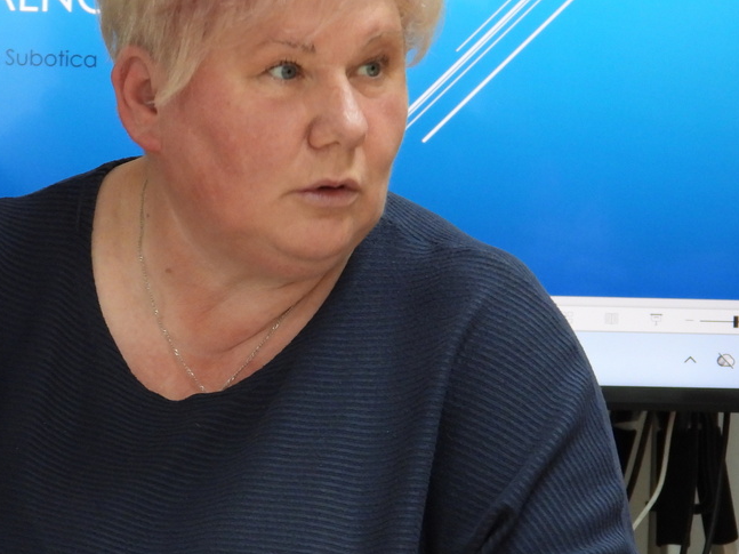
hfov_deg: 8.5
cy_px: 303
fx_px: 4952
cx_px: 122
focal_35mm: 232
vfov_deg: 6.4
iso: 400
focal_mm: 22.5
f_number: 4
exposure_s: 1/30
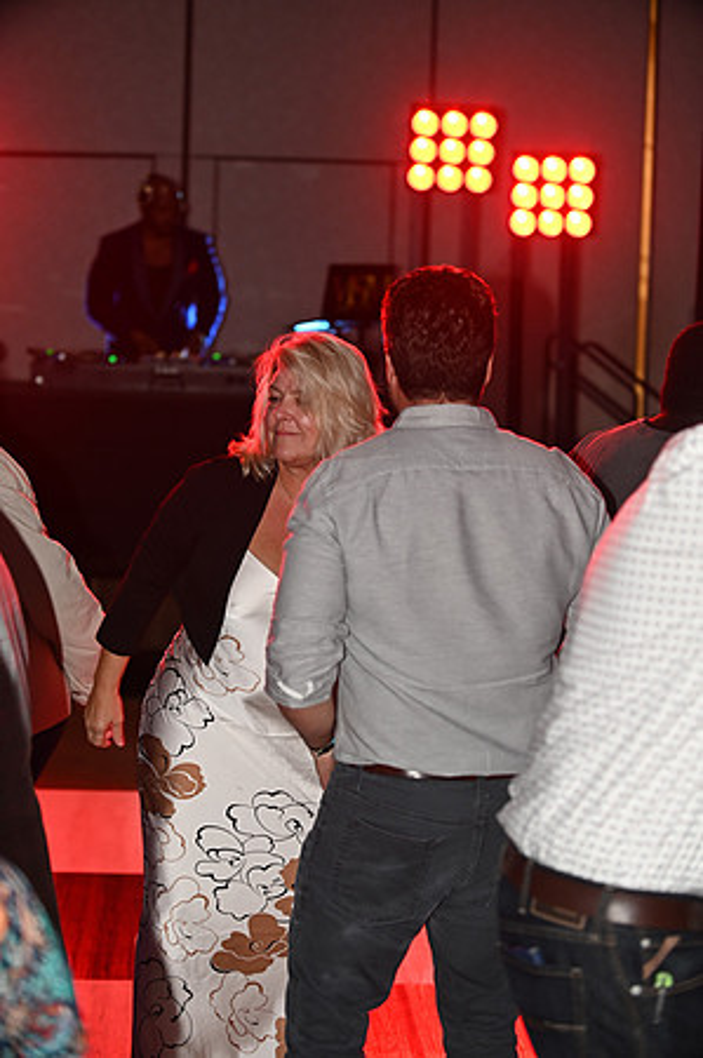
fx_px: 2202
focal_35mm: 75
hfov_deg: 18.1
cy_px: 529
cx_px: 352
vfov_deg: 27.0
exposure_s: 1/200
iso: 1250
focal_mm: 75
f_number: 2.8
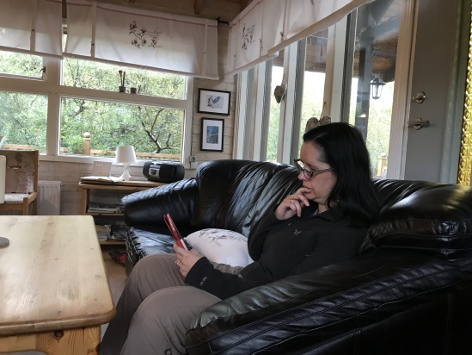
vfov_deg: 49.8
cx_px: 236
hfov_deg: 63.4
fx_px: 382
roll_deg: -3.1
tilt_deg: -3.3
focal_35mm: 28
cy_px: 178
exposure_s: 1/17
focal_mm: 3.99
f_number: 1.8
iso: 64
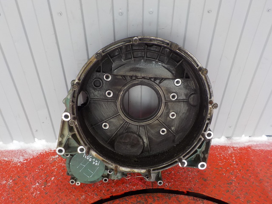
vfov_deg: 46.8
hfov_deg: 60.0
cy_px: 102
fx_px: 236
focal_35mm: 30
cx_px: 136
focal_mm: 4.1
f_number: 3.3
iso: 125
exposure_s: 1/40
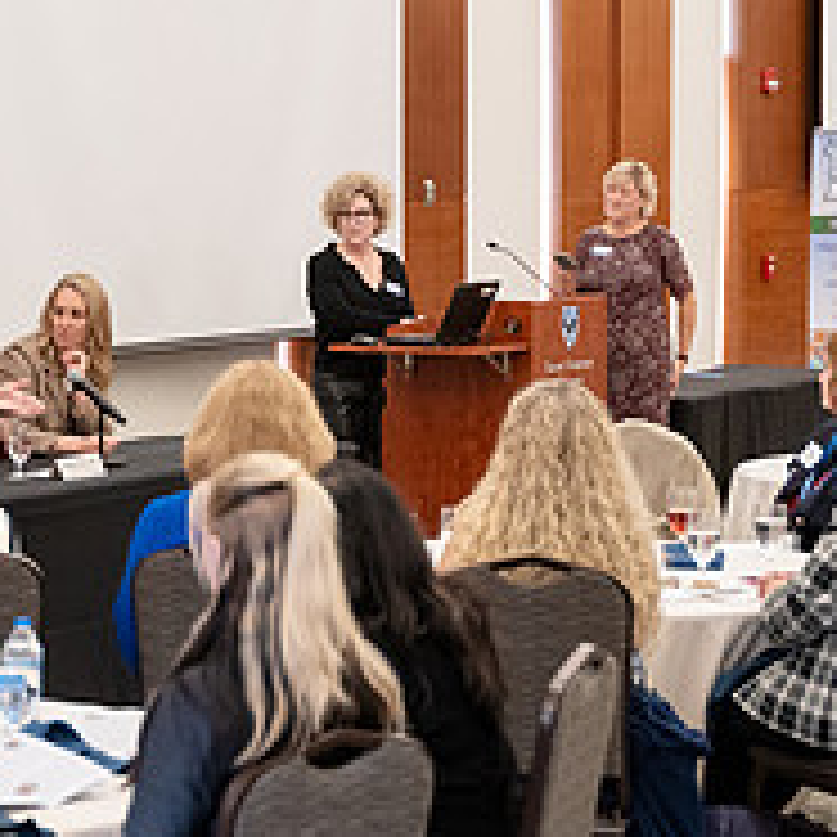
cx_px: 274
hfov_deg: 13.8
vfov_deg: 13.8
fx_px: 3447
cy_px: 286
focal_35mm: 126
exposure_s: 1/320
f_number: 2.8
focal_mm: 47
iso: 3200
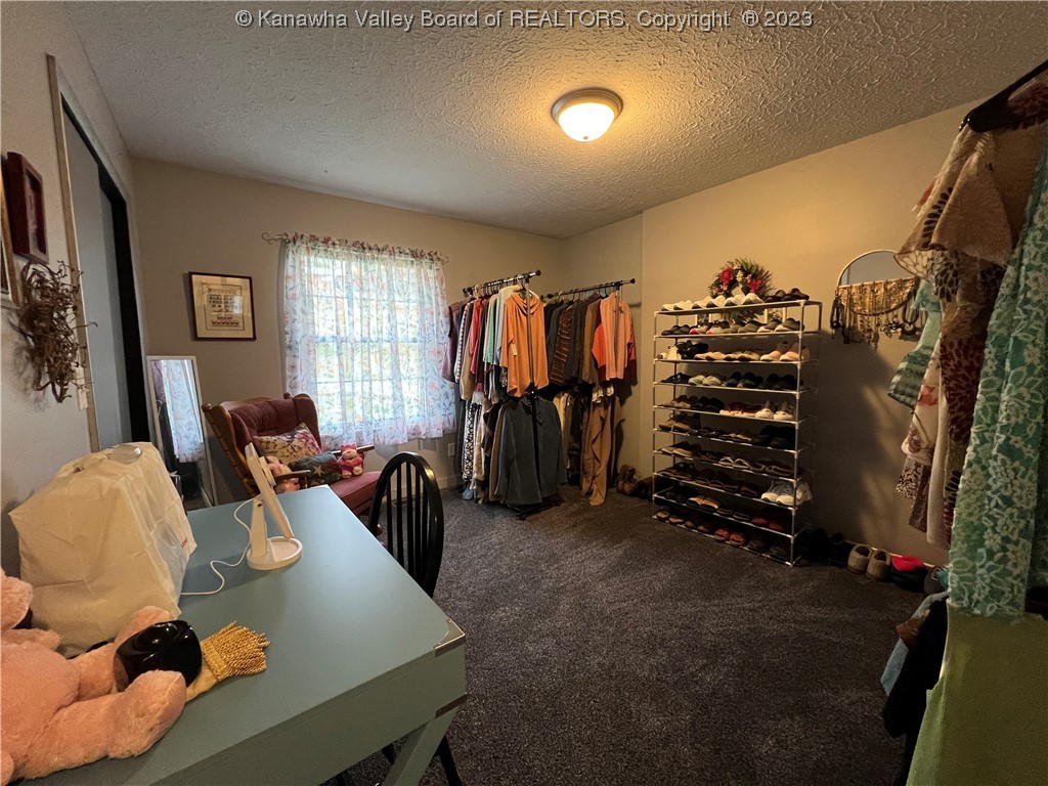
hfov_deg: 106.2
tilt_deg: -7.0
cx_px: 524
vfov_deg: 89.9
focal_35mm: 13
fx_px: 394
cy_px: 393
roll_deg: +0.3
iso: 400
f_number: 1.8
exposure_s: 1/60
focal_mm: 1.57
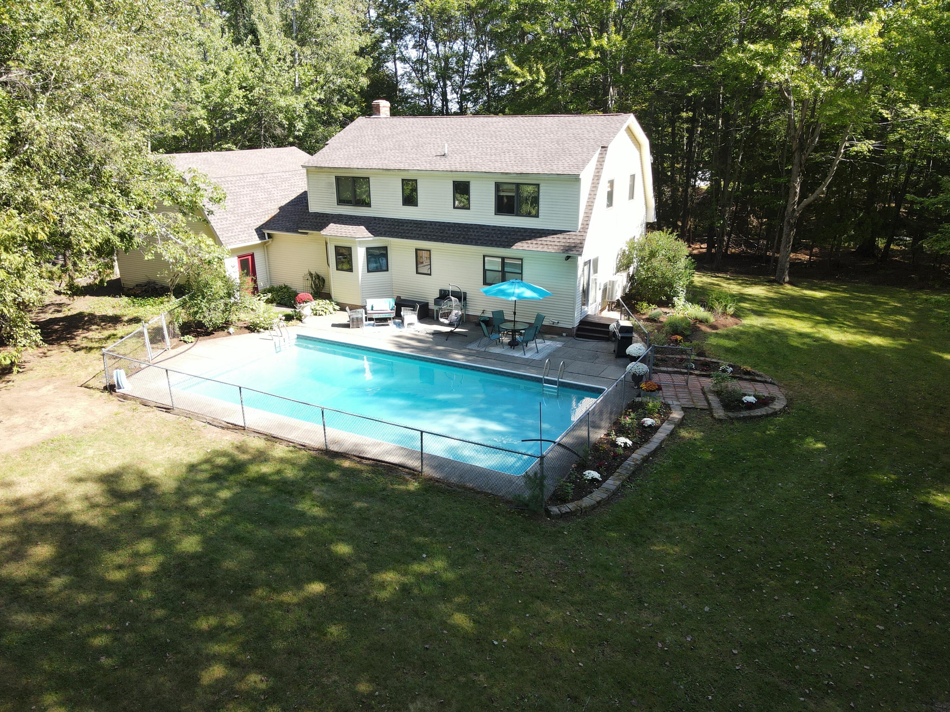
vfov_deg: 56.8
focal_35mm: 24
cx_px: 475
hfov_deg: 71.6
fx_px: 659
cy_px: 356
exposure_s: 1/125
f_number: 2.8
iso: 100
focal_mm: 4.5
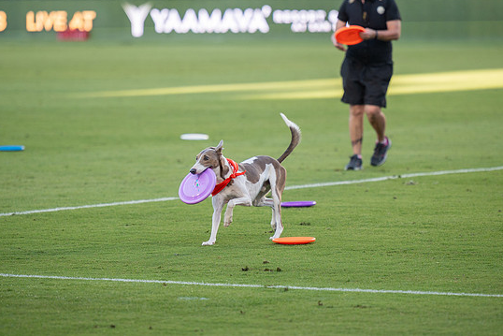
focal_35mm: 260
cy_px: 156
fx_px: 3634
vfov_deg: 5.3
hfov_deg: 7.9
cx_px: 256
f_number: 2.8
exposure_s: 1/1000
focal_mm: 155
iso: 250
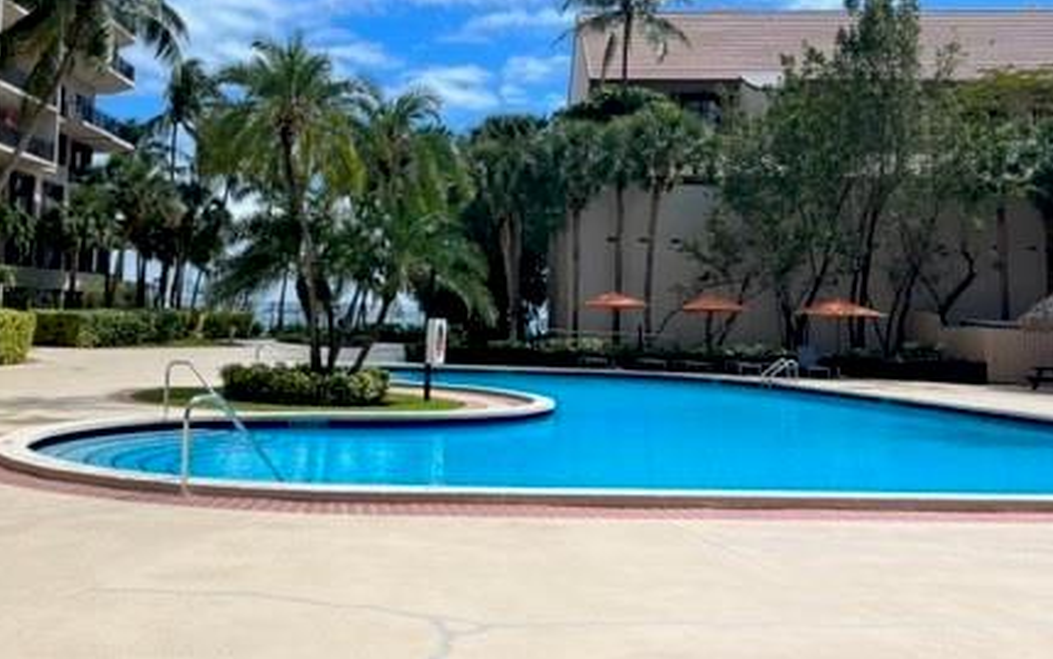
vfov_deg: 31.0
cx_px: 370
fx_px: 1177
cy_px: 213
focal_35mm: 41
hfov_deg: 47.6
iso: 50
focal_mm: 5.7
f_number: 1.5
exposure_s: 1/3165
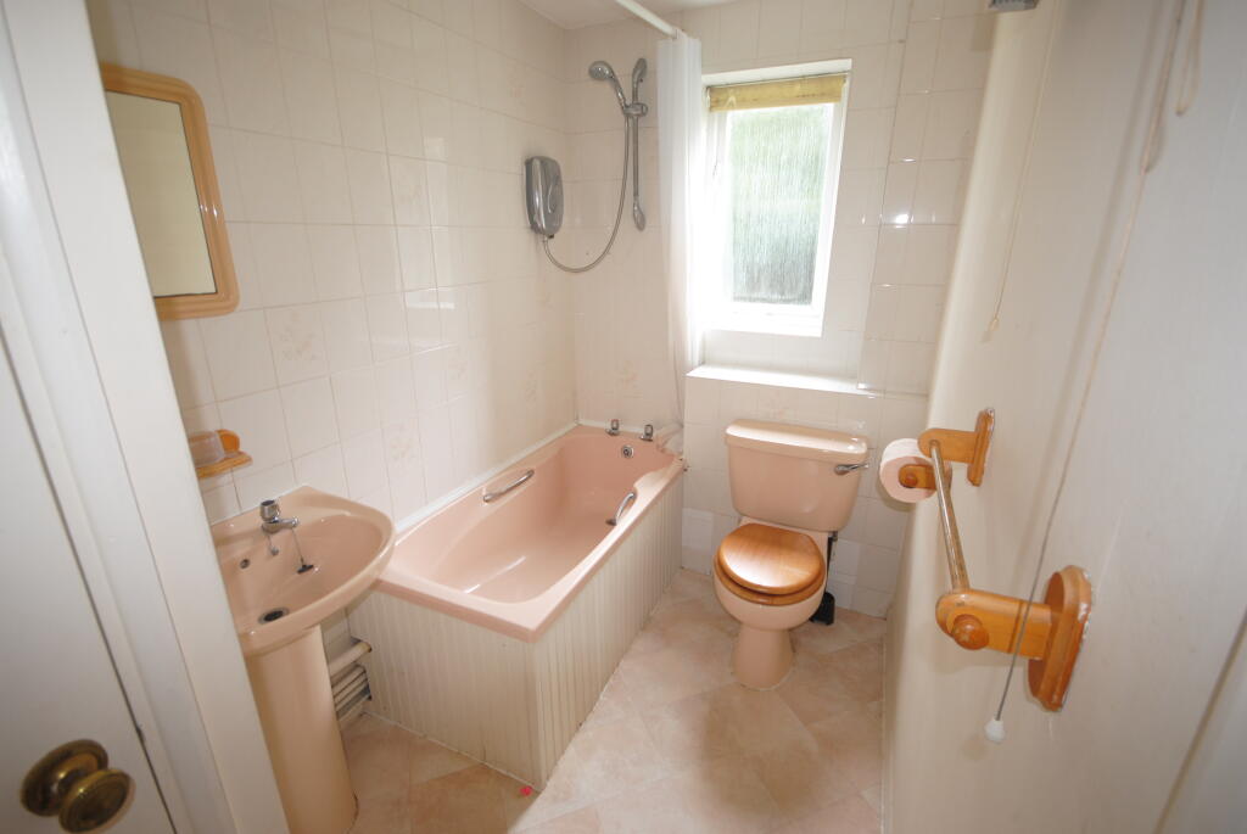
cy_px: 417
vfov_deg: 72.2
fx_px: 572
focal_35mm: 16
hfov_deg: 94.9
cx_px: 624
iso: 200
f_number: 4.2
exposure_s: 1/6
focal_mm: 11
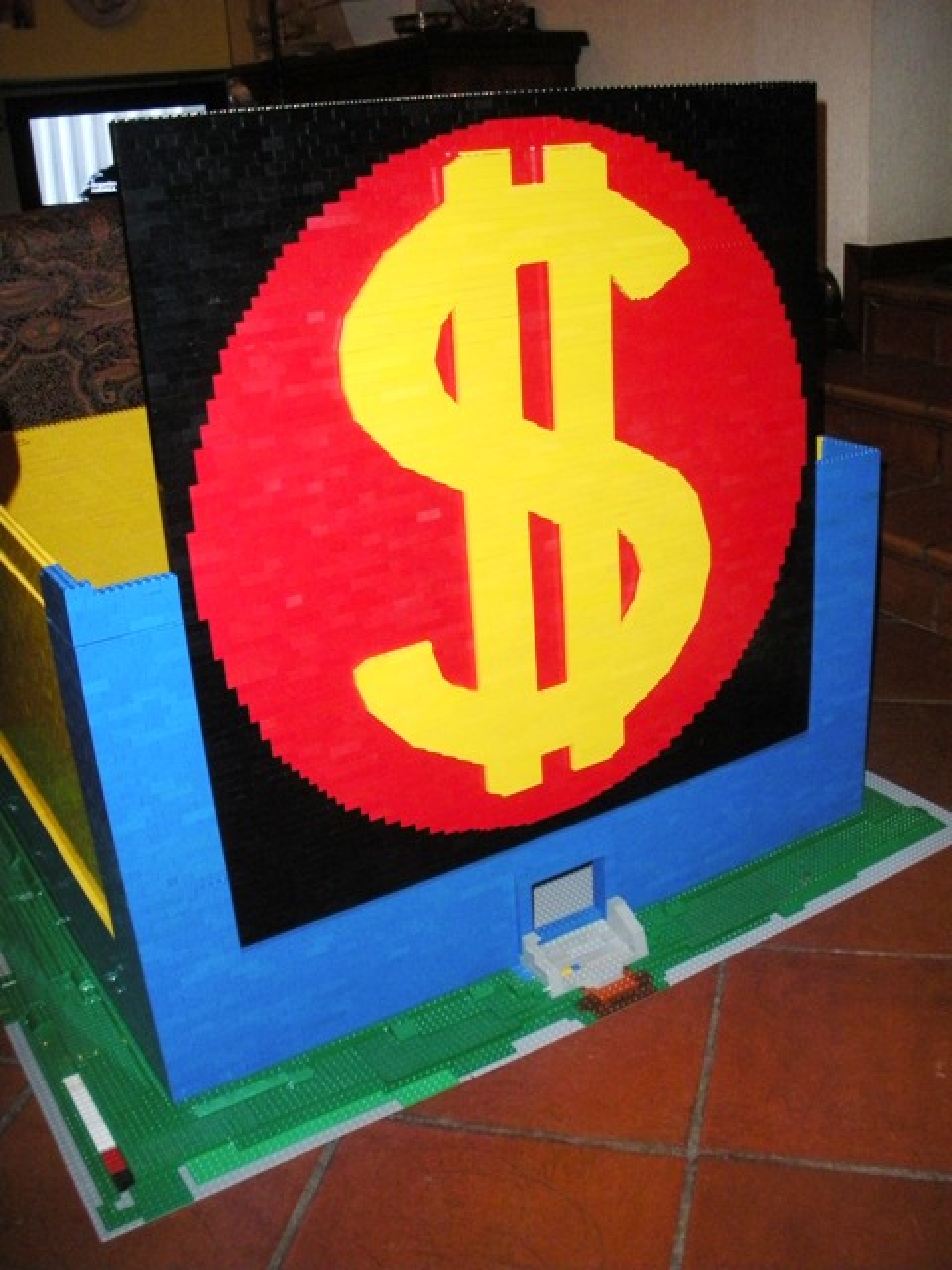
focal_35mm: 35
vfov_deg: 52.6
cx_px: 476
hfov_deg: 40.7
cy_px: 635
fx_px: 1283
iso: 400
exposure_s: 1/60
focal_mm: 6.3
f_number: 3.5
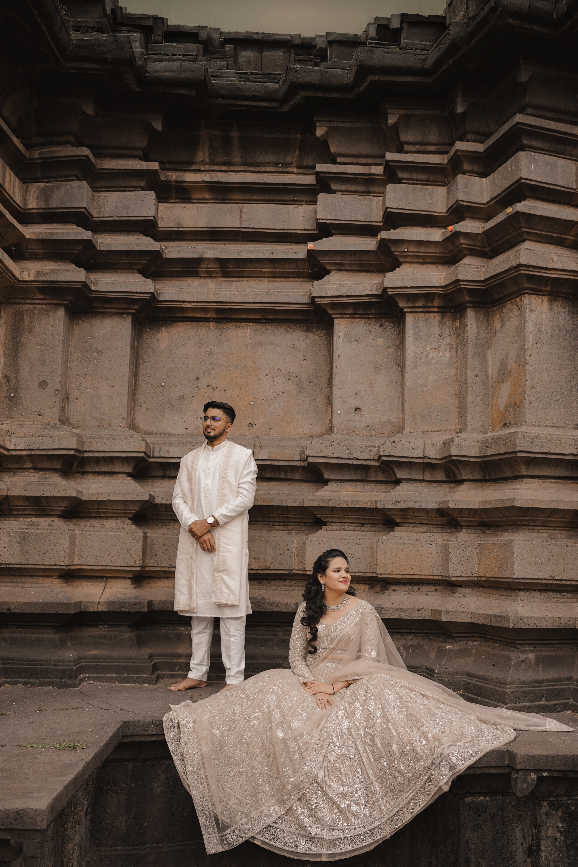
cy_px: 467
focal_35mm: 38
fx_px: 915
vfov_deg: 50.6
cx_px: 291
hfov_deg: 35.1
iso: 200
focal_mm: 35
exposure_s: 1/500
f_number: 2.2
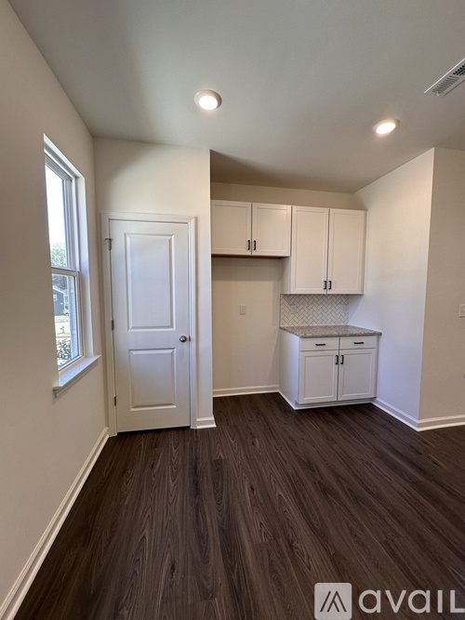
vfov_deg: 102.1
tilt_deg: -4.3
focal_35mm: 14
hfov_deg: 85.7
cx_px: 232
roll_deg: -0.9
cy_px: 310
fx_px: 251
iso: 125
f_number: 2.2
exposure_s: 1/120
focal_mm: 2.22
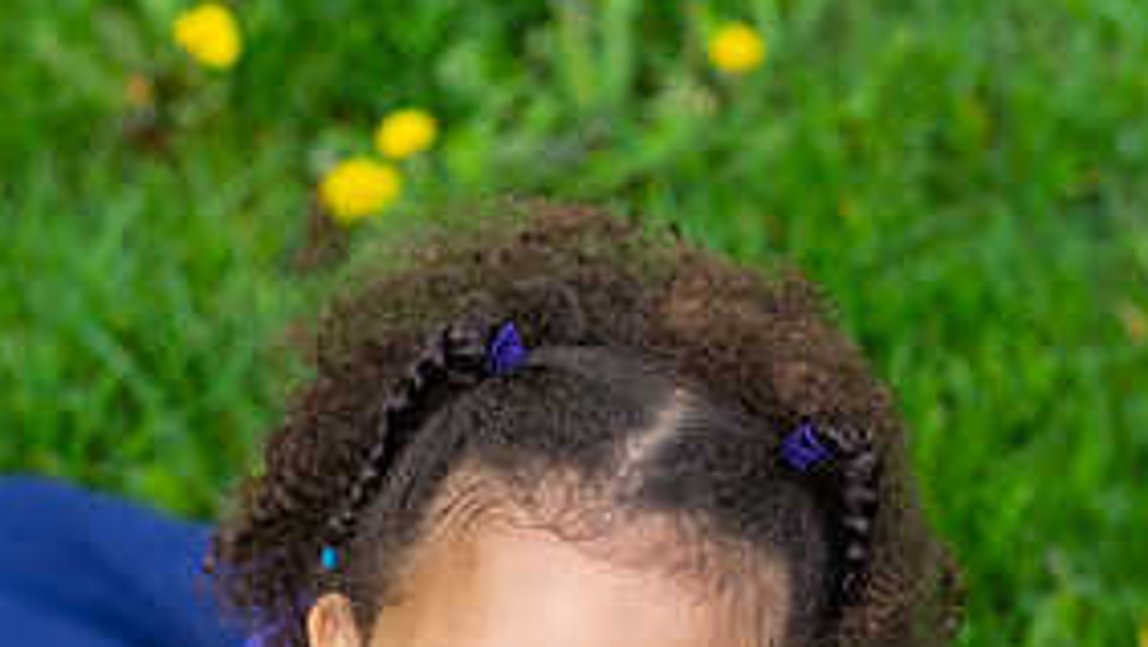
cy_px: 643
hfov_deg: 15.1
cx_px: 602
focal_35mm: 142
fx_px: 4325
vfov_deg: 8.5
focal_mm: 85
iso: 100
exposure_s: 1/160
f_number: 5
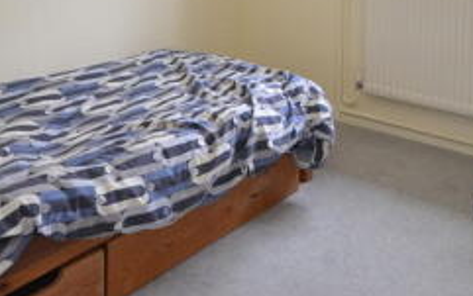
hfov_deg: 41.7
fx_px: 615
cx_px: 296
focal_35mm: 48
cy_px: -106
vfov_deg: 23.4
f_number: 4.2
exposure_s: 1/60
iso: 320
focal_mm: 11.5
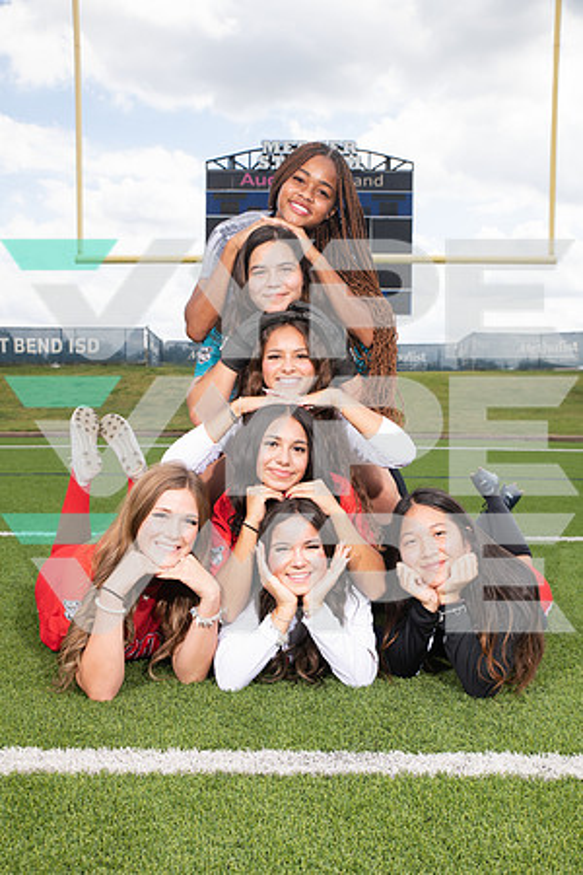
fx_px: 874
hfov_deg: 36.9
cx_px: 292
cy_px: 438
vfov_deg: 53.1
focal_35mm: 36
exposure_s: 1/320
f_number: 7.1
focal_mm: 36
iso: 125
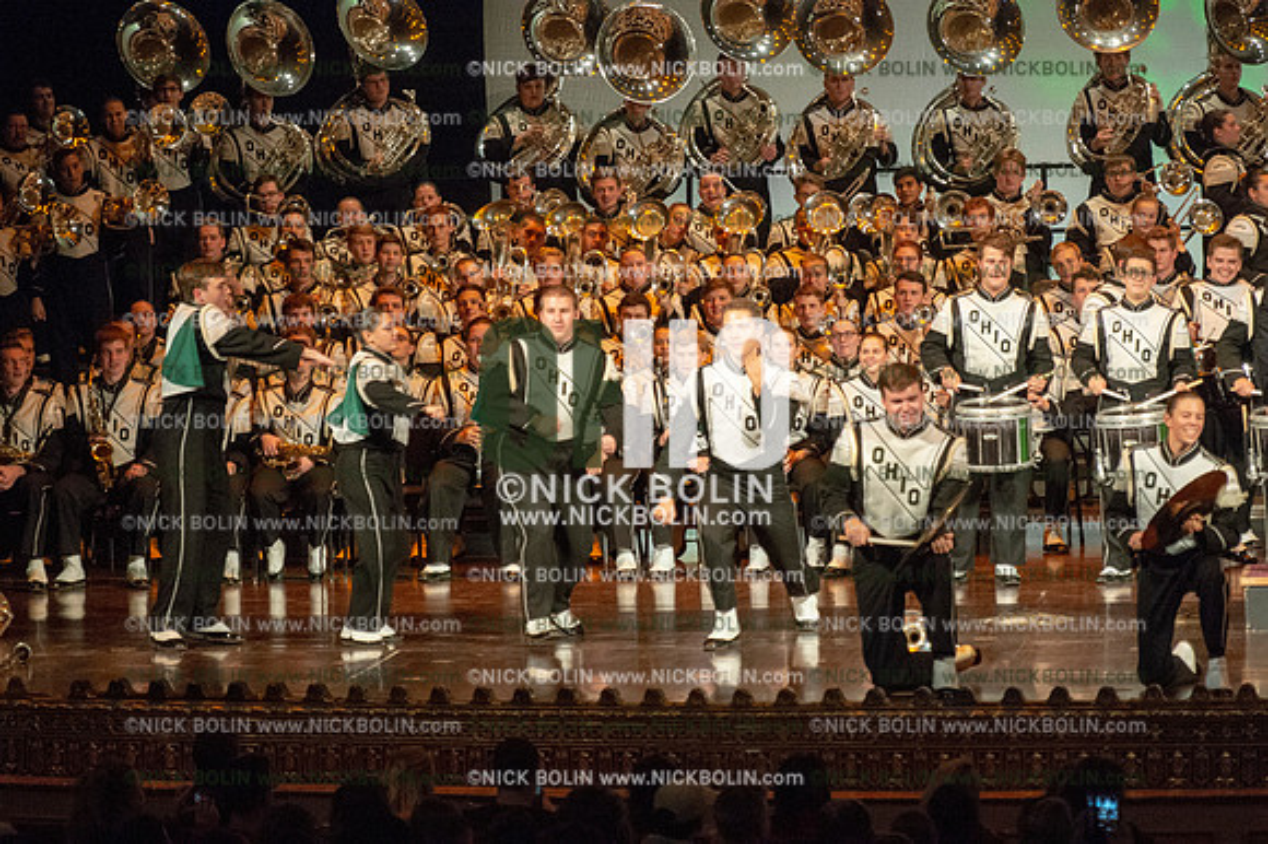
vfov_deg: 7.4
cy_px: 422
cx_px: 634
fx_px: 6512
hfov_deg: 11.1
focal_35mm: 185
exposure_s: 1/320
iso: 8000
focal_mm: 185
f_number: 5.6
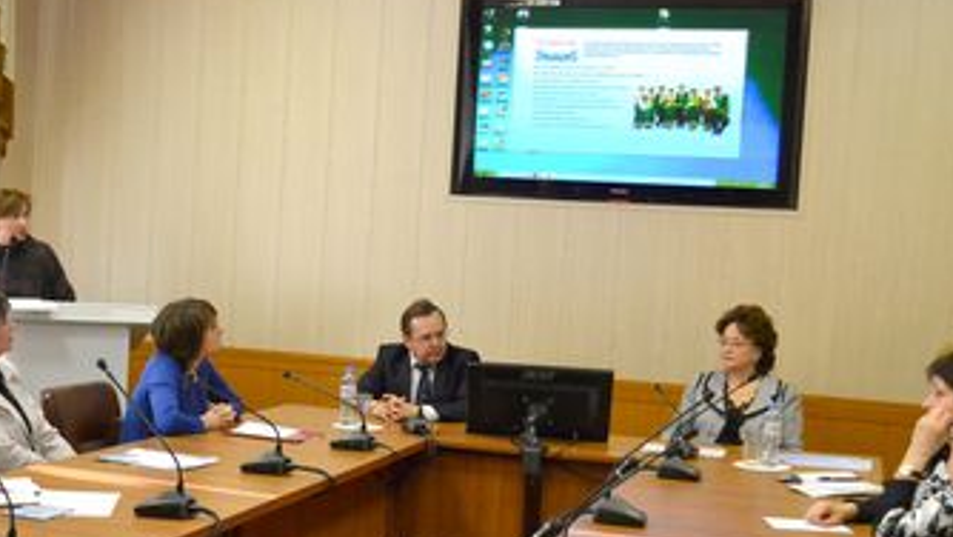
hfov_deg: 39.7
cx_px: 391
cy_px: 353
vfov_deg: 23.0
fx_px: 1314
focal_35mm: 52
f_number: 4
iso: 3200
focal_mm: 24
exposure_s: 1/200
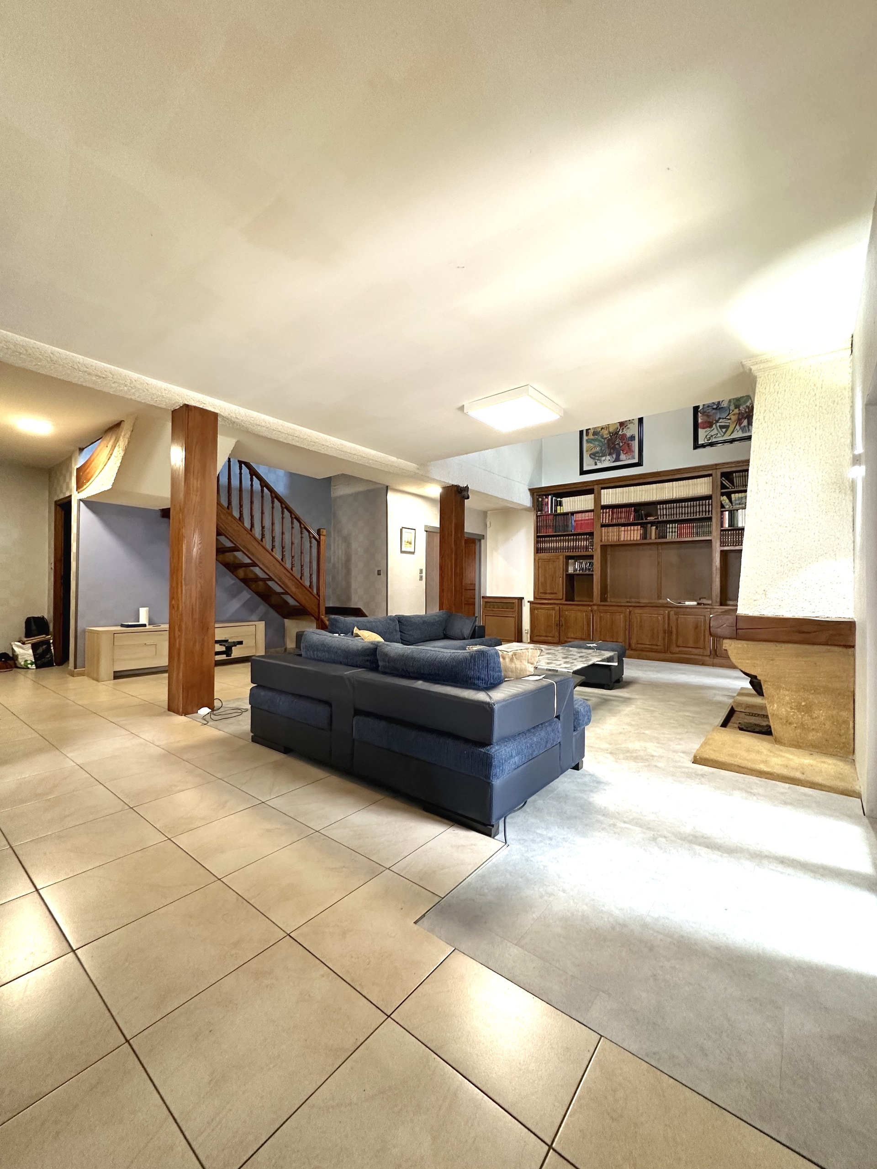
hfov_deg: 85.7
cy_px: 584
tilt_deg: -0.1
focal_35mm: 14
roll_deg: -1.1
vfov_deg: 102.1
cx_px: 438
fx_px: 473
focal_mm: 2.22
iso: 250
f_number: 2.2
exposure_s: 1/50
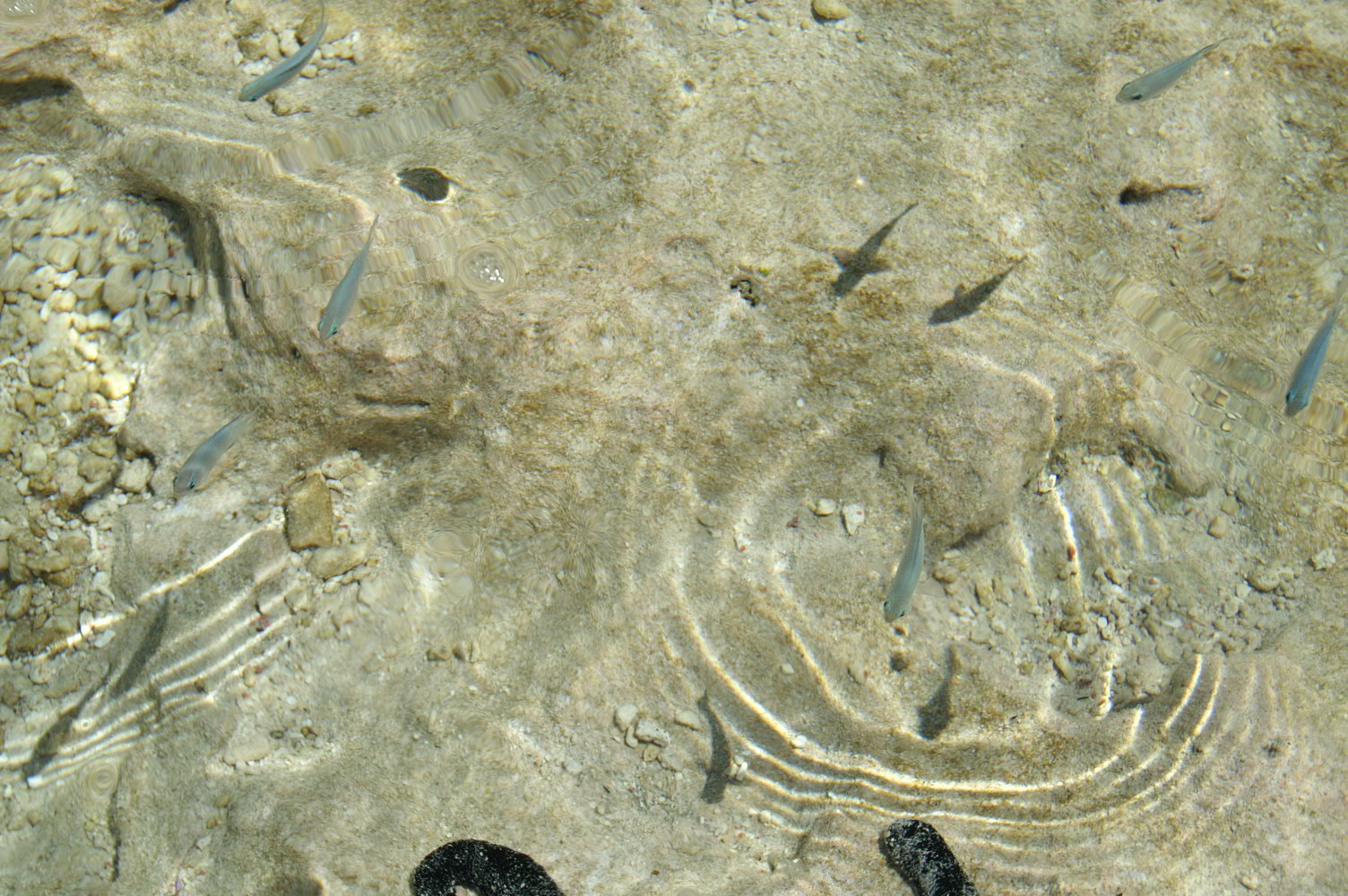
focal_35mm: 52
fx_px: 1964
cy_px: 448
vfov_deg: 25.7
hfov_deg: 37.9
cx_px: 674
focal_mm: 35
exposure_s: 1/1250
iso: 100
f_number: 6.3
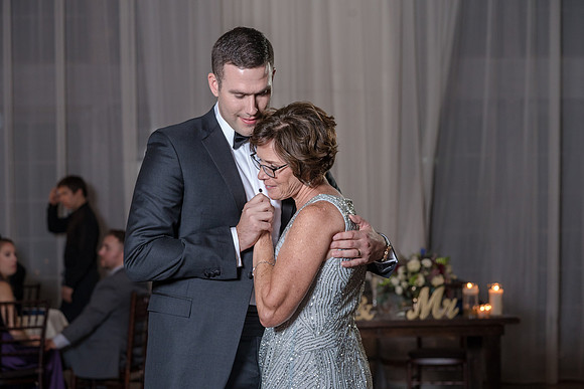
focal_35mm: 96
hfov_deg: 21.2
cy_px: 194
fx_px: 1558
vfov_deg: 14.3
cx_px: 292
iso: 2000
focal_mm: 96
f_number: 5.6
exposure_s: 1/100
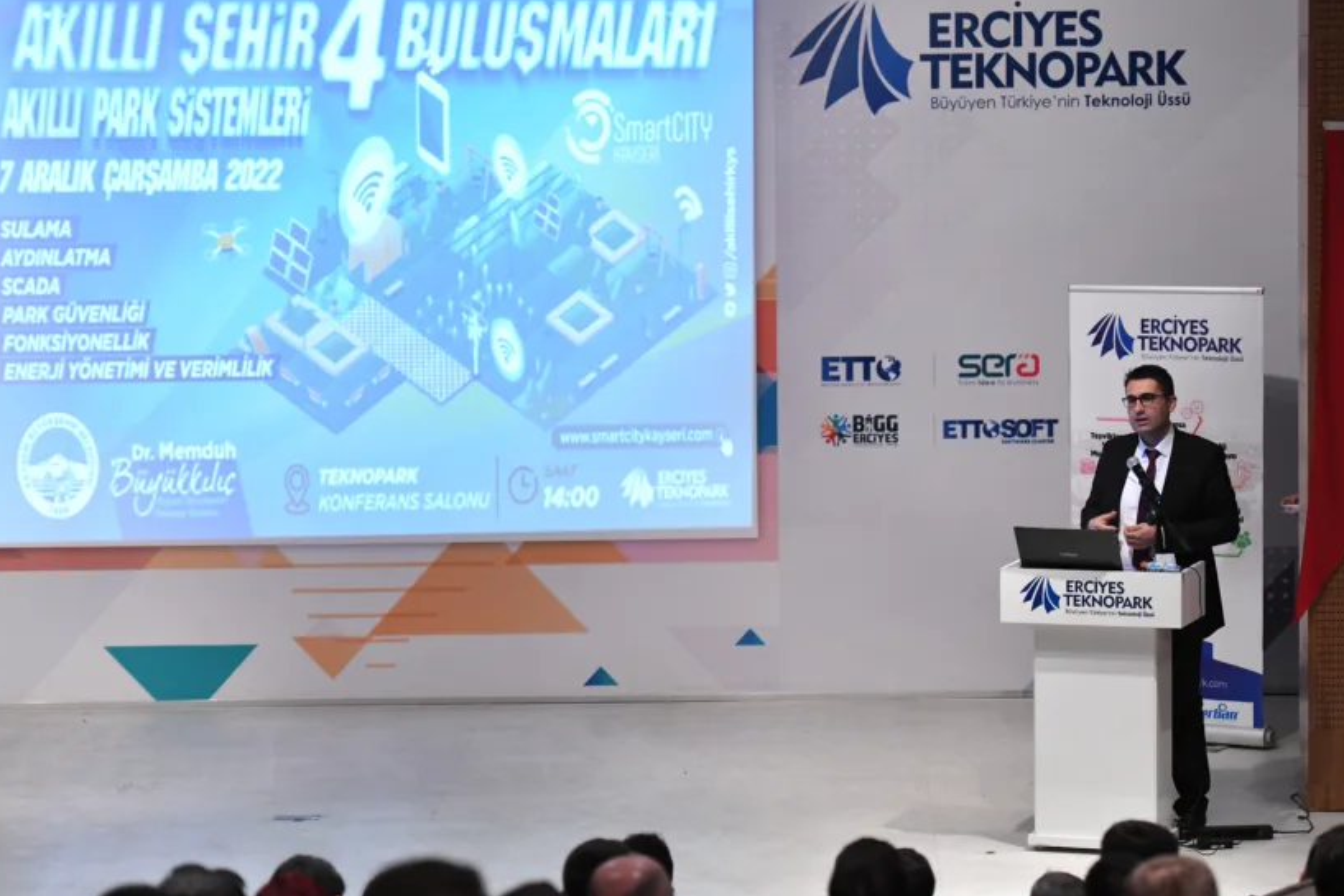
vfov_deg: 11.5
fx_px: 4443
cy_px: 474
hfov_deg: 17.2
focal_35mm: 119
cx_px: 770
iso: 3200
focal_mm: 95
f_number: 2.8
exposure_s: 1/100
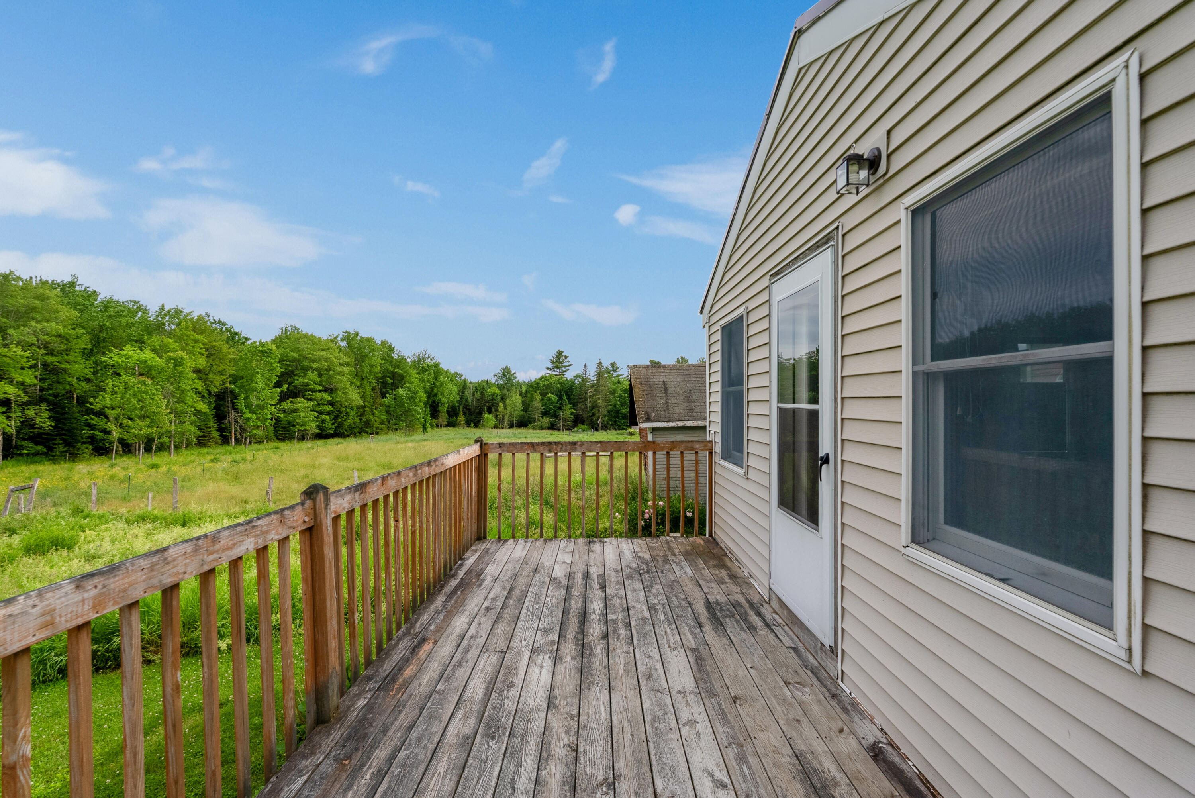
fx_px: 531
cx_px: 598
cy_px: 399
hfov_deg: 96.7
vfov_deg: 73.8
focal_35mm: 16
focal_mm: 16
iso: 320
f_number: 7.1
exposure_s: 1/1000
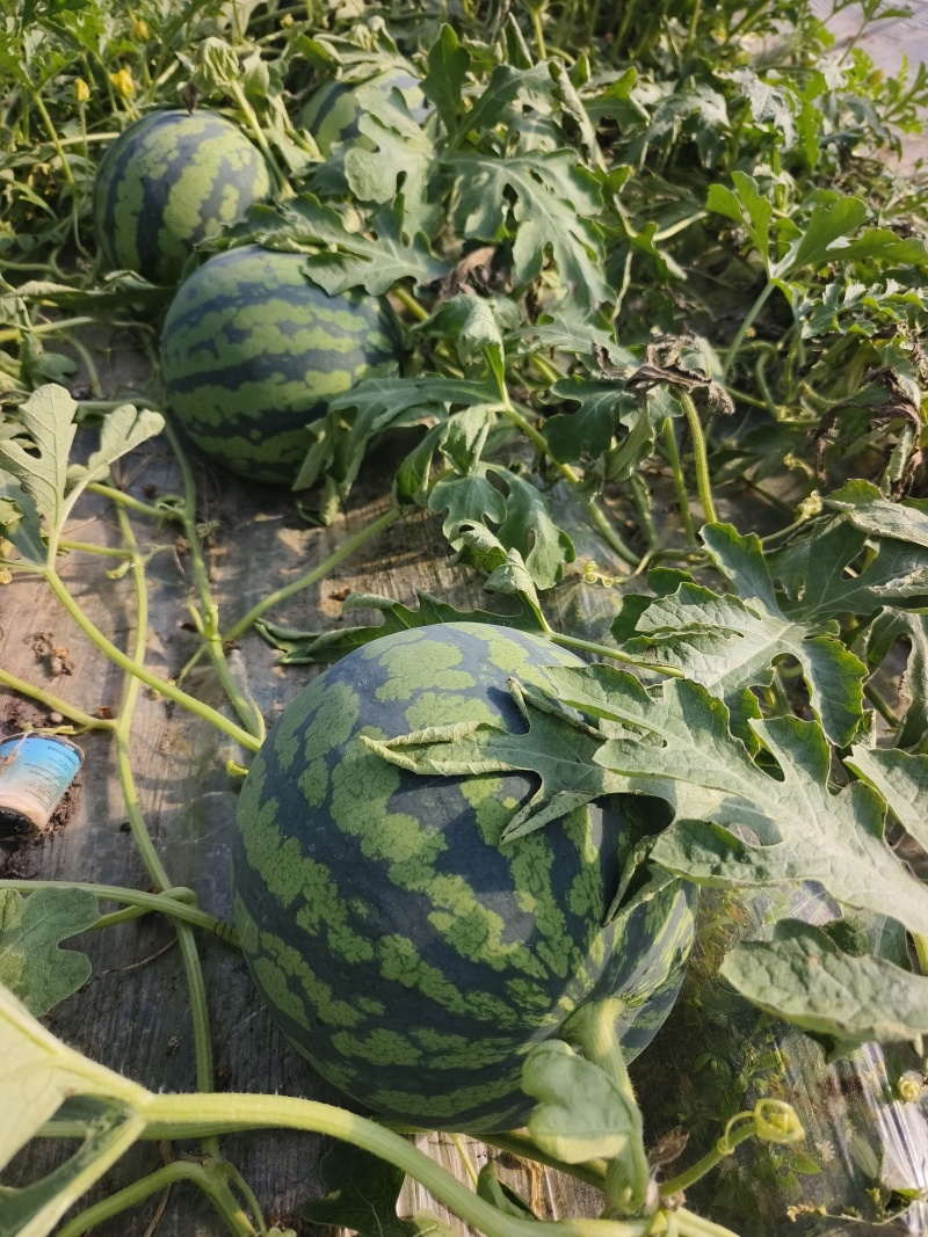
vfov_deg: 73.9
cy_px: 618
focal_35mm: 23
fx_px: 822
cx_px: 464
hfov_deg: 58.9
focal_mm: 5.5
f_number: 1.75
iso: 72
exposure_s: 1/1488
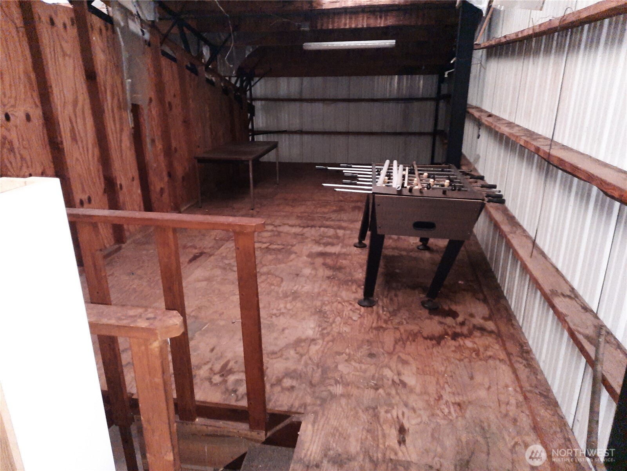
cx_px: 314
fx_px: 453
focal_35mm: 25
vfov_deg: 54.9
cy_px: 236
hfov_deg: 69.4
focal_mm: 4.6
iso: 640
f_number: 2
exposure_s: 1/24
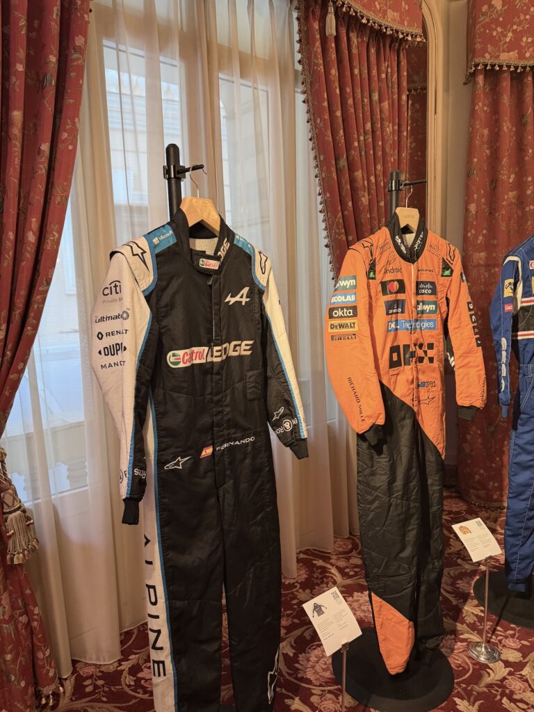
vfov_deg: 71.6
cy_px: 356
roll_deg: +1.5
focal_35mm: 24
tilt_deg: -7.9
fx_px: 494
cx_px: 267
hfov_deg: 56.8
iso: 320
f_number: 1.78
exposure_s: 1/50
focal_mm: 6.76
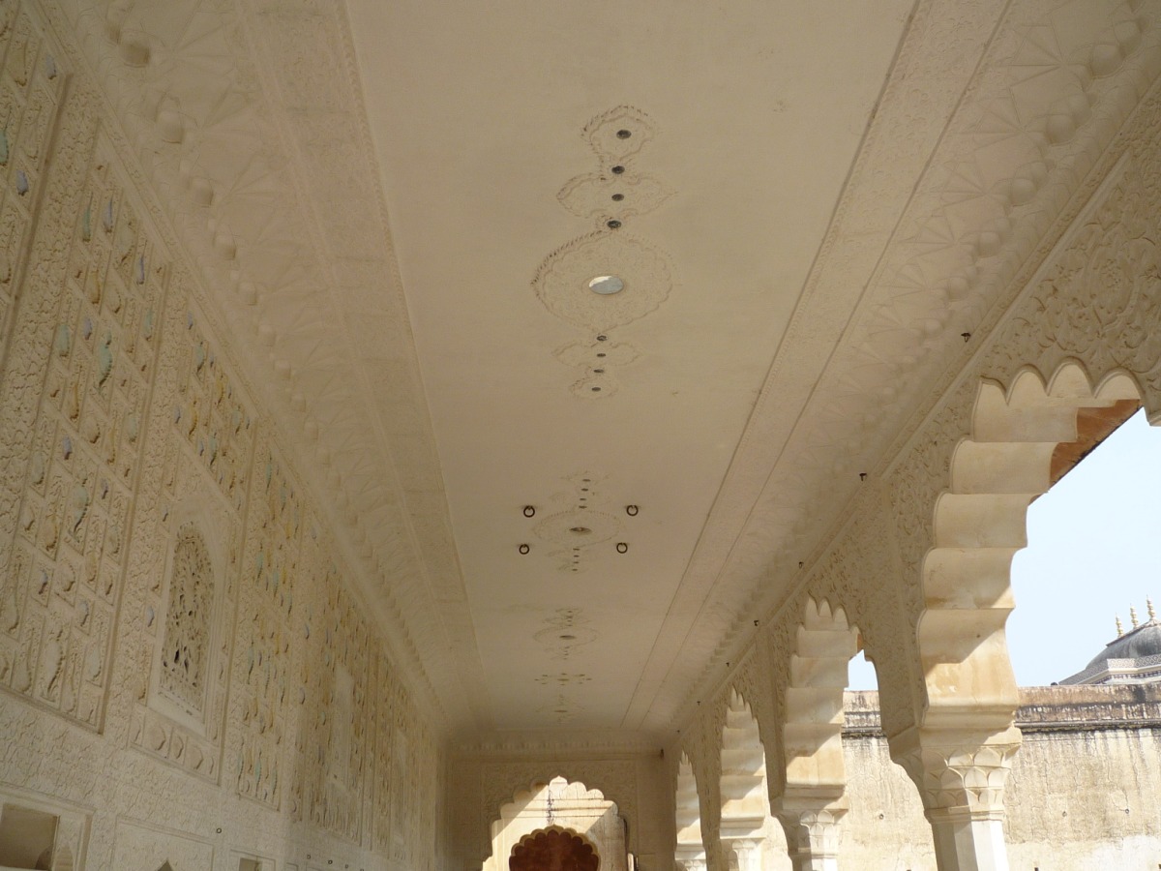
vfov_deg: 44.2
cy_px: 436
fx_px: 1073
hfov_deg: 56.8
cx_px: 580
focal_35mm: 32
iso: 100
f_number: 3.2
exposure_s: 1/500
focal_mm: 4.7
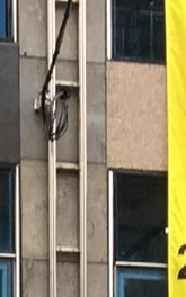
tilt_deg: -6.3
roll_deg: +2.8
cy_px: 857
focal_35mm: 233
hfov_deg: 5.4
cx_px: -339
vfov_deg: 7.9
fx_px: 1890
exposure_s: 1/148
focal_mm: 4.15
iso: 25
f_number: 2.2
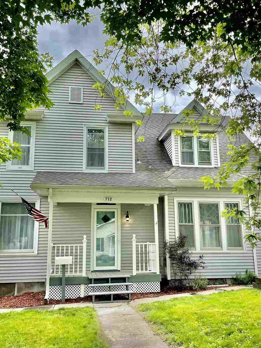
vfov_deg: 52.6
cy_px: 173
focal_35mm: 35
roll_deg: +0.9
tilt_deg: +11.7
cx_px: 127
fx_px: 352
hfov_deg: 40.7
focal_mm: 4.2
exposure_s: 1/1233
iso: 32
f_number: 1.6
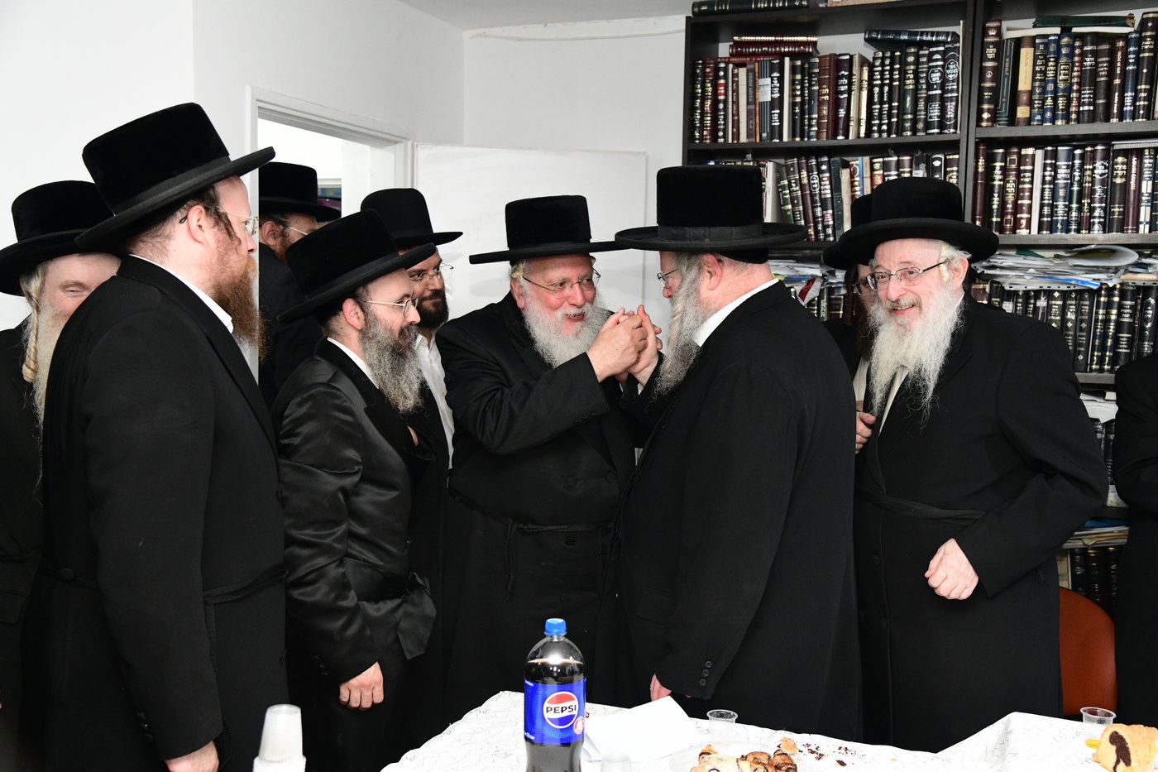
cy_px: 386
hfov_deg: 50.7
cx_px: 579
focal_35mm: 38
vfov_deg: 35.0
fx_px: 1222
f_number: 5.6
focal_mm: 38
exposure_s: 1/125
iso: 3200
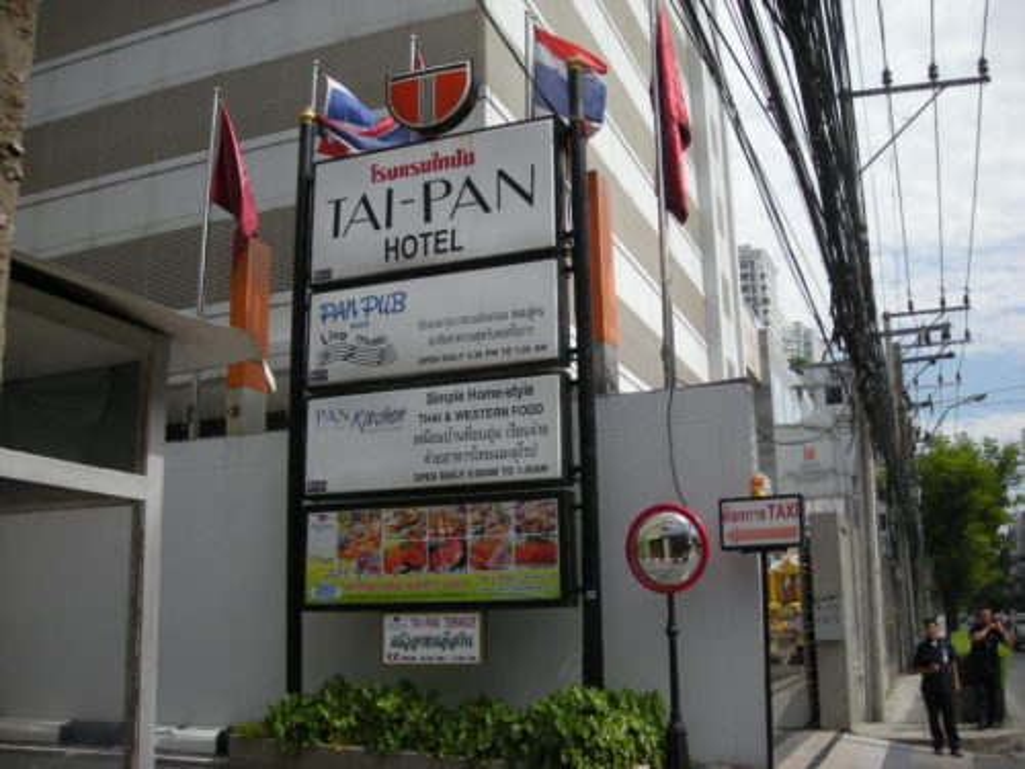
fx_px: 1036
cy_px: 384
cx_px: 512
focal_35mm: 35
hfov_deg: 52.6
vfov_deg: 40.7
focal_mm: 5.7
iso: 64
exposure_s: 1/264
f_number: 5.7
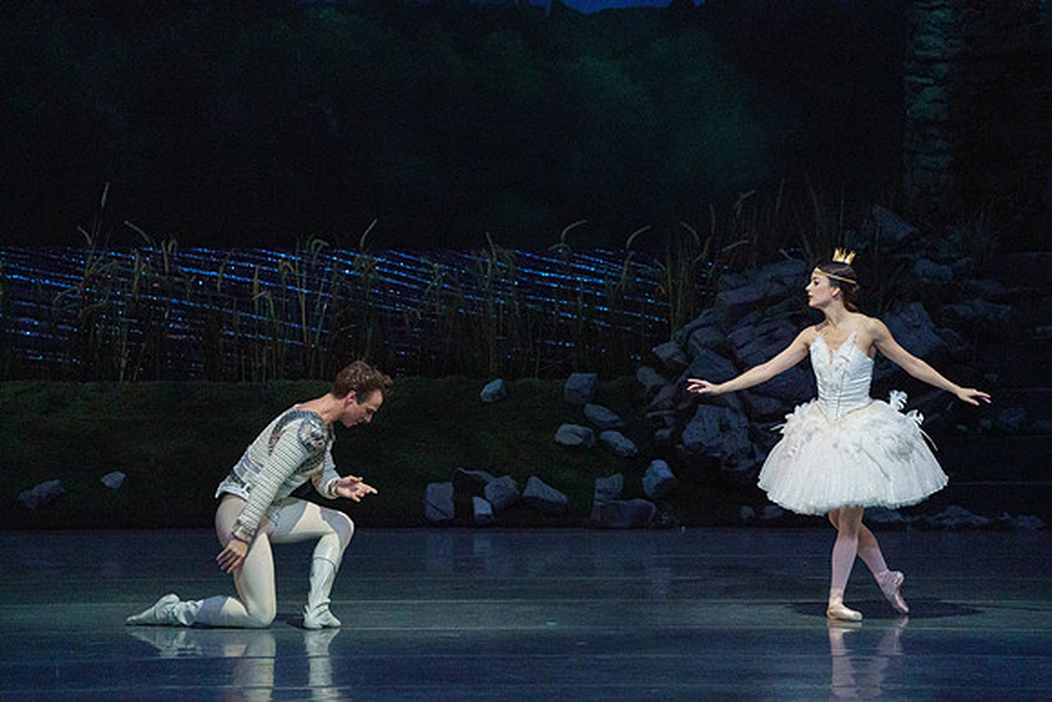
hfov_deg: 6.7
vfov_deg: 4.5
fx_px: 8944
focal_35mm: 306
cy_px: 351
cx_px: 526
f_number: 5.6
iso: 8000
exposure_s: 1/320
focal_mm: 306
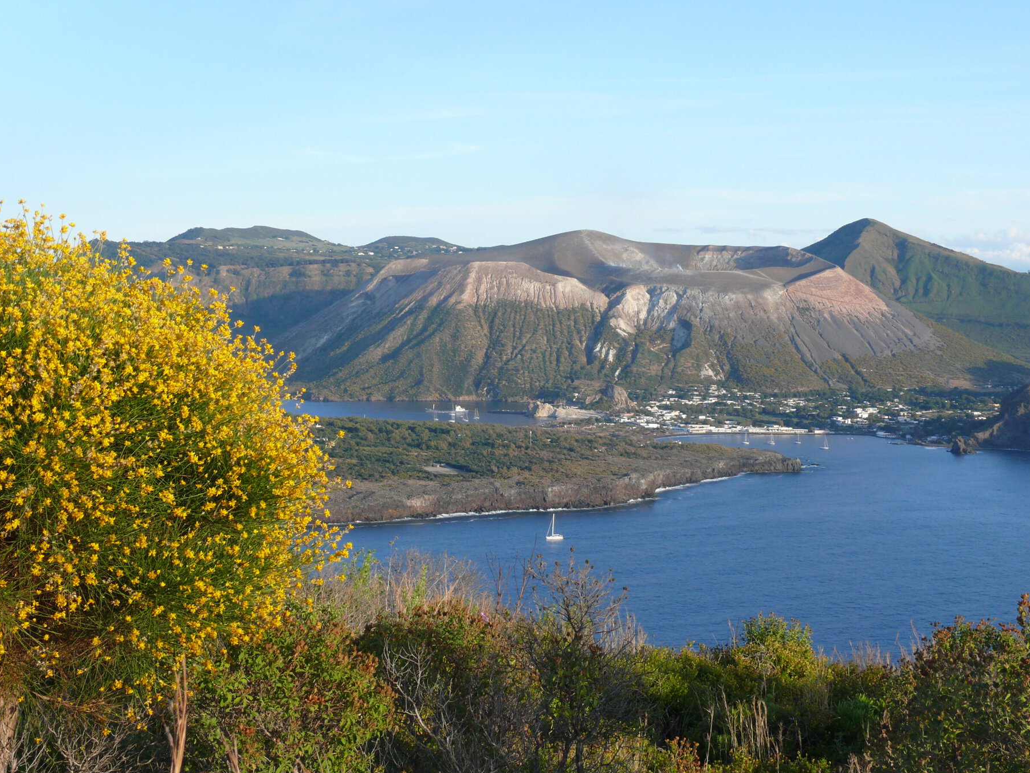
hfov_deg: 30.7
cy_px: 384
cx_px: 525
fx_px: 1875
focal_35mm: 63
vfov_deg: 23.3
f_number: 5
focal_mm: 12.5
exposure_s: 1/250
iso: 100
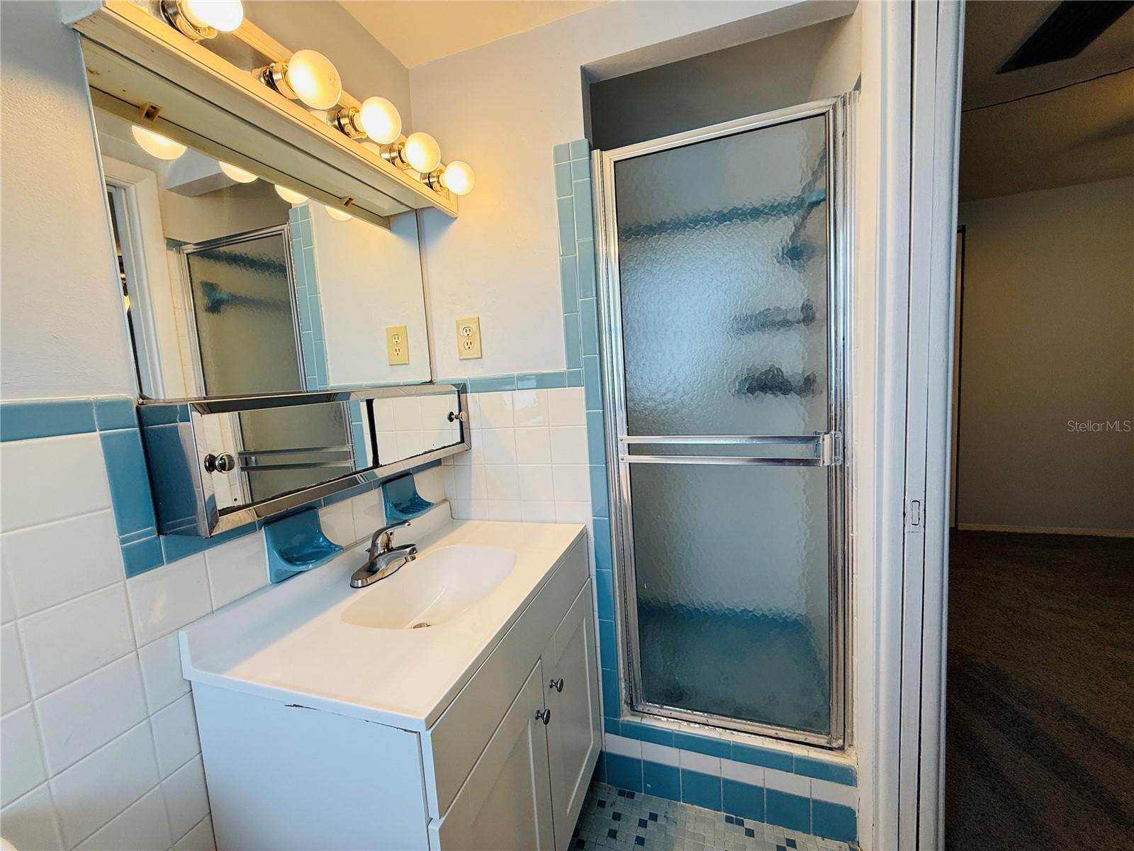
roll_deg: +3.6
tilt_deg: -5.5
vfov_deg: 85.7
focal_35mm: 14
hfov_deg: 102.1
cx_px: 567
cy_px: 426
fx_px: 459
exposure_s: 1/120
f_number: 2.2
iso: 64
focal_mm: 2.22
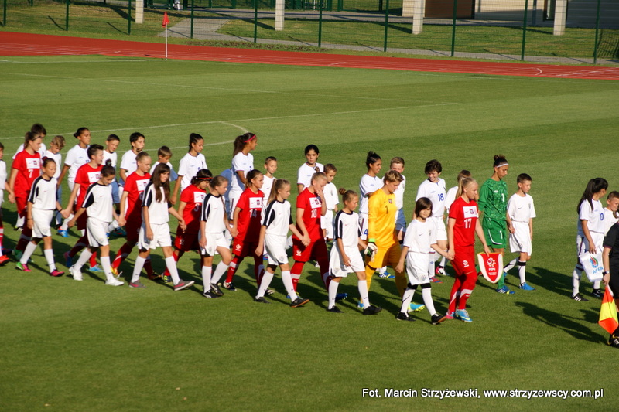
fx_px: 3094
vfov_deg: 7.6
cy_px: 206
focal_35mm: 180
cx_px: 310
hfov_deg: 11.4
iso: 100
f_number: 5.6
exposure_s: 1/640
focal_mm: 120
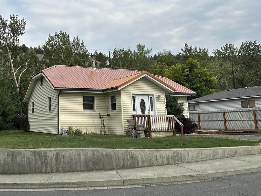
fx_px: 287
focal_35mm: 38
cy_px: 60
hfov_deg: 46.8
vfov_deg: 37.2
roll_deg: -0.4
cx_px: 59
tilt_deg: +13.7
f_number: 1.78
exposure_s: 1/5263
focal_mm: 6.86
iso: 80
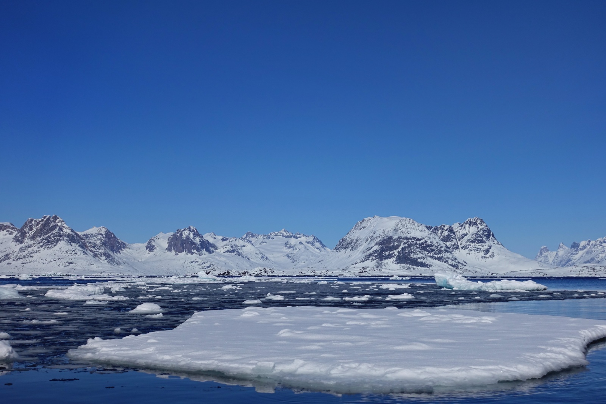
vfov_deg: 27.5
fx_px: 825
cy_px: 202
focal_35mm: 49
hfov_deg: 40.4
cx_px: 303
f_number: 4
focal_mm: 17.9
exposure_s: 1/500
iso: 125
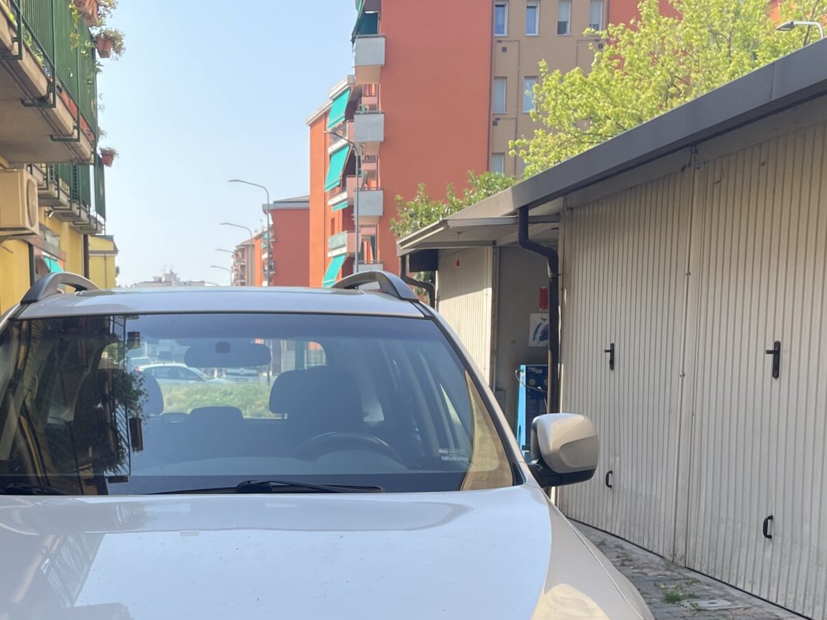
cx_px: 225
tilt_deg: -11.3
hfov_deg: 33.8
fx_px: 1337
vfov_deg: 25.0
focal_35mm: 56
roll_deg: +0.4
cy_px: 607
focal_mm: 4.2
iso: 32
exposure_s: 1/769
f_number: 1.6
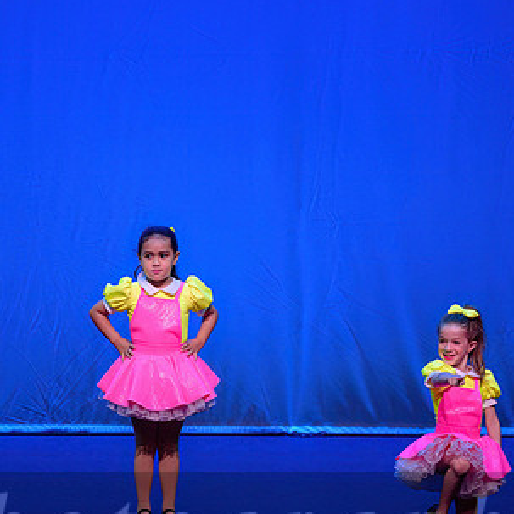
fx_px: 4905
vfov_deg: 6.0
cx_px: 214
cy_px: 267
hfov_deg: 6.0
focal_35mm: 292
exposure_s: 1/500
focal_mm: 160
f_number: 2.8
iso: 1250
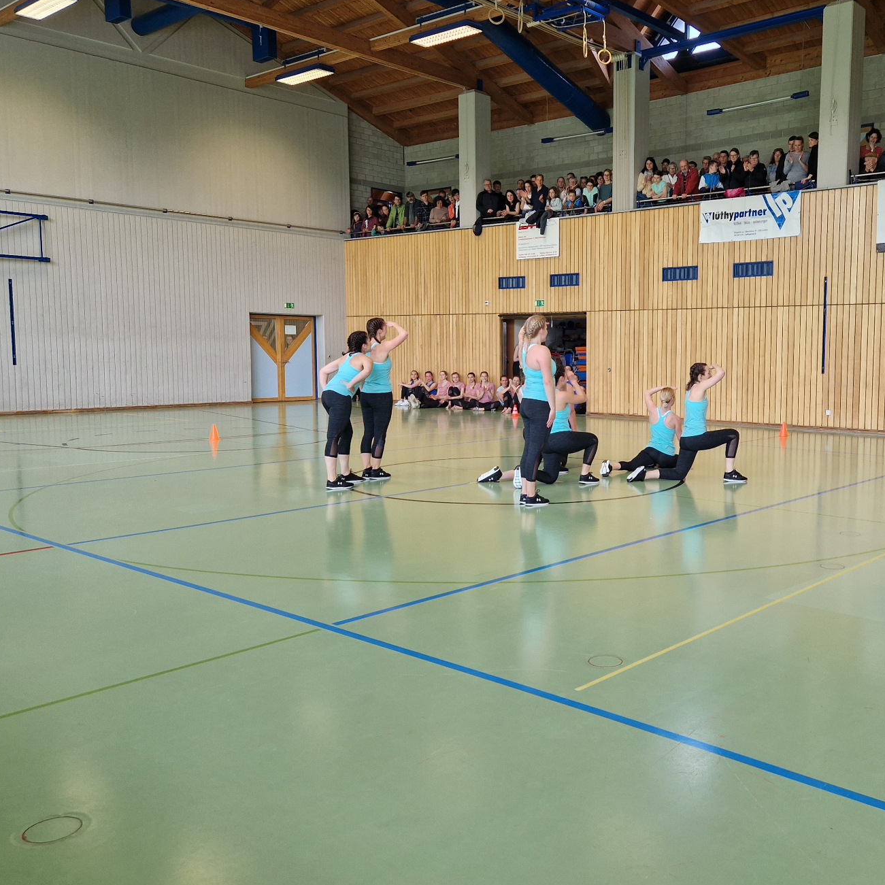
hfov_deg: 49.9
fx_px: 926
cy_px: 422
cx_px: 616
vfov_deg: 51.1
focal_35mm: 32
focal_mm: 5.4
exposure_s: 1/100
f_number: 1.8
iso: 100
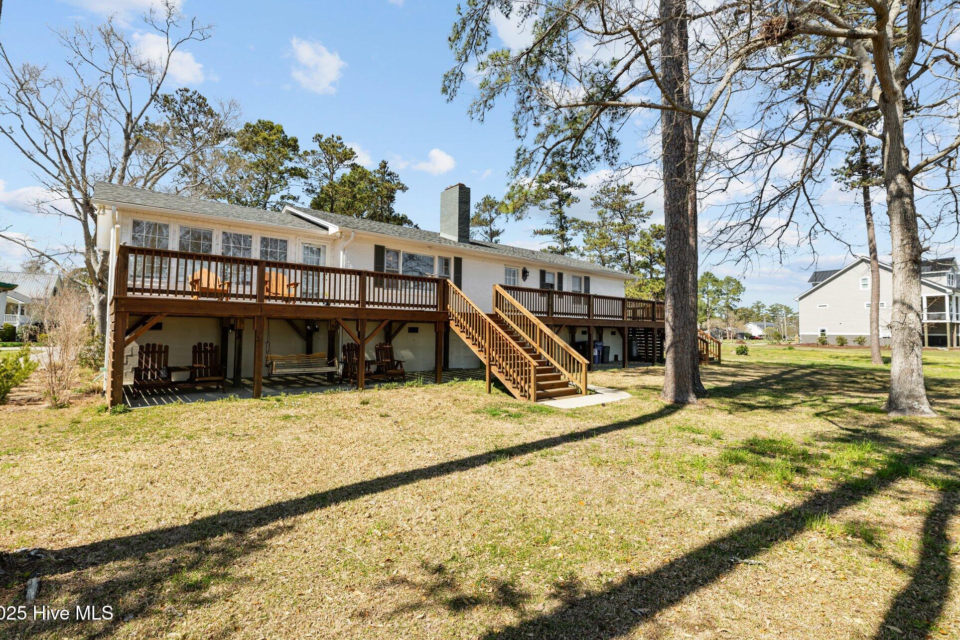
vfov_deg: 70.4
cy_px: 304
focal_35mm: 17
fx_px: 453
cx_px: 478
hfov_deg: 93.3
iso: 100
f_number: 9
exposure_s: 1/125
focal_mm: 16
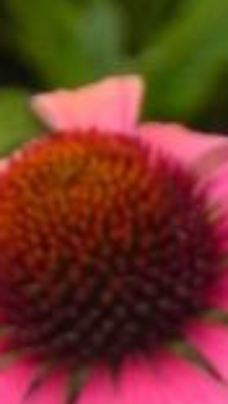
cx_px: 663
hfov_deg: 1.5
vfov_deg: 2.7
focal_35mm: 802
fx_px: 8601
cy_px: 640
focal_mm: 25.7
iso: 160
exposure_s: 1/400
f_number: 4.5
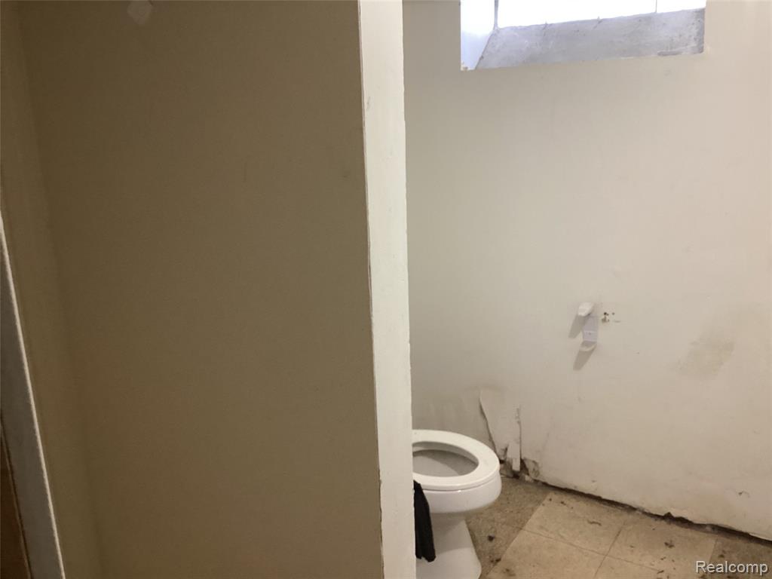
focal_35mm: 31
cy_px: 290
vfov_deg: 45.4
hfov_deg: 58.4
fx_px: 691
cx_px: 386
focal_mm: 3.3
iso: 320
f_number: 2.4
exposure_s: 1/60
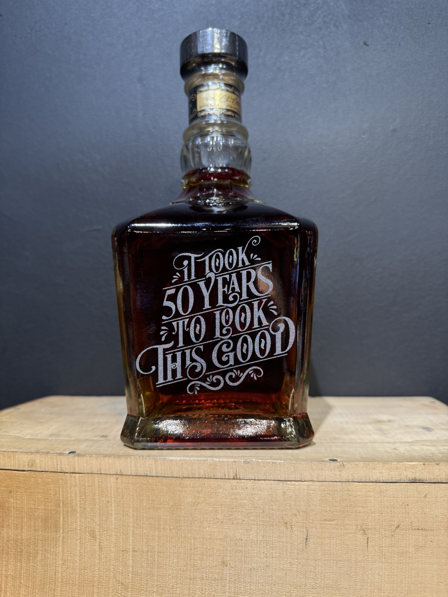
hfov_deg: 56.8
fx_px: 414
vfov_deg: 71.6
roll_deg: +2.0
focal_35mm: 24
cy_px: 298
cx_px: 224
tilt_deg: +2.0
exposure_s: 1/60
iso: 125
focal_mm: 6.76
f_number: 1.78
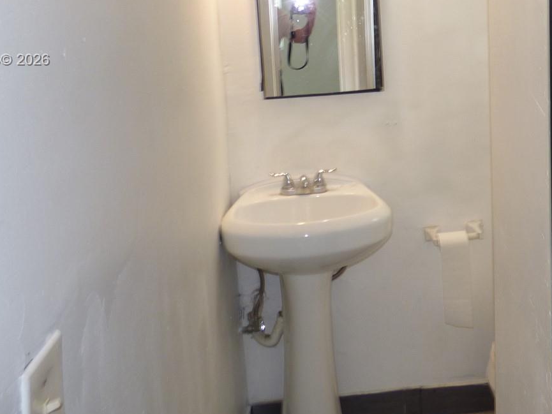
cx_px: 361
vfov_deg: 36.8
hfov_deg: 49.4
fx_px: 590
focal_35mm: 37
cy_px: 61
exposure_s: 1/40
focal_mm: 3.58
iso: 100
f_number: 2.8
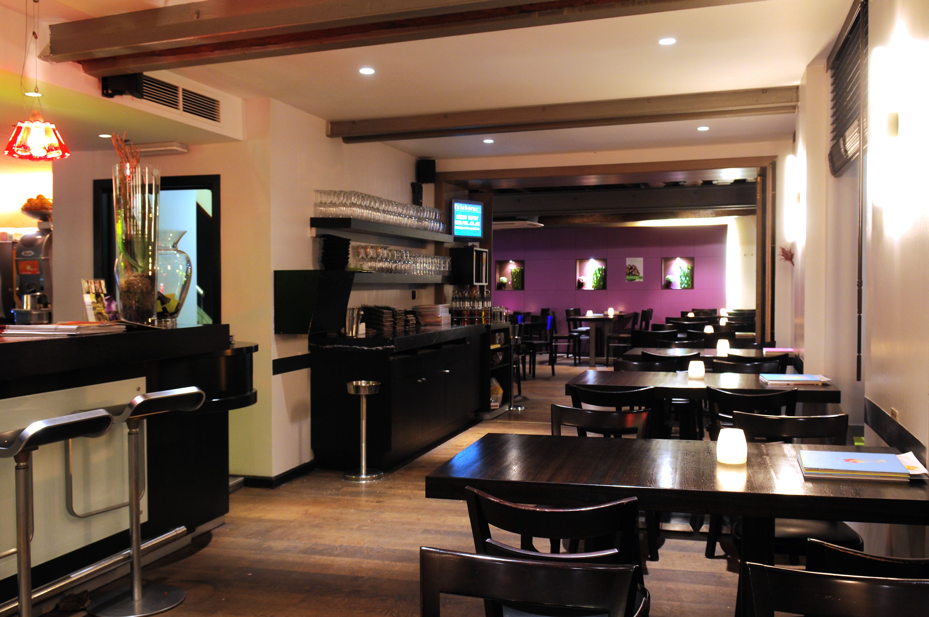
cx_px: 464
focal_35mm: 30
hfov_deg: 62.0
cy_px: 308
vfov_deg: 43.5
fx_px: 773
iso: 400
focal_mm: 20
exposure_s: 1/1.6
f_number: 5
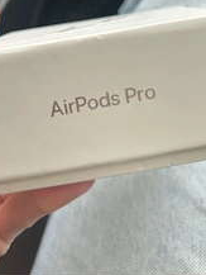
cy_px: 24
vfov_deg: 36.9
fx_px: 380
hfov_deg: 30.3
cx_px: 115
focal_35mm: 48
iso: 40
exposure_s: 1/121
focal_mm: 5.7
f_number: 1.5
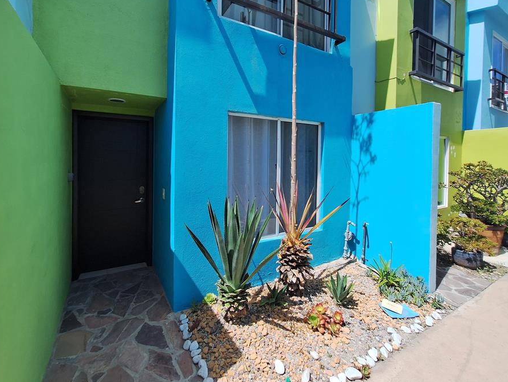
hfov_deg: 97.9
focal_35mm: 15
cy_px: 167
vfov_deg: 81.4
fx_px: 220
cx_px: 232
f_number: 2.2
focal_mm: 1.74
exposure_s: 1/1736
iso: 40
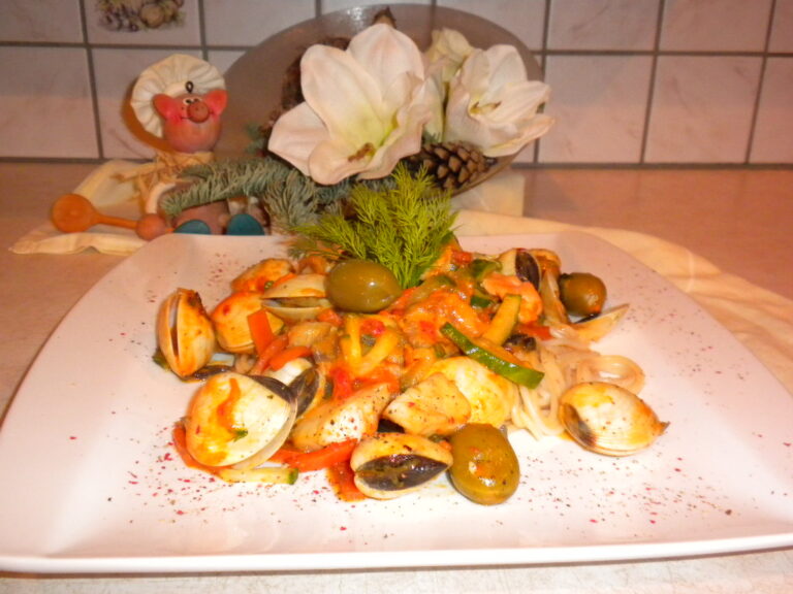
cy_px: 297
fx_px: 848
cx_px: 396
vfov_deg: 38.7
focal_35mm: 37
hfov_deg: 50.1
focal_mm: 6.6
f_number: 3.5
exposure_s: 1/30
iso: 400
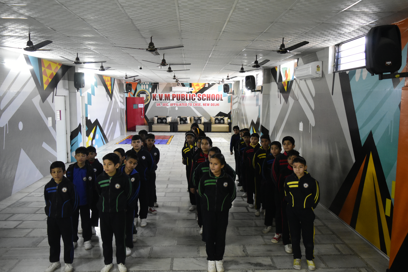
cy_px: 136
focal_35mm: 27
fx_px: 306
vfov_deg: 47.9
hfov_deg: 67.4
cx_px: 204
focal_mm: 18
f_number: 3.5
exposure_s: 1/100
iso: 3200
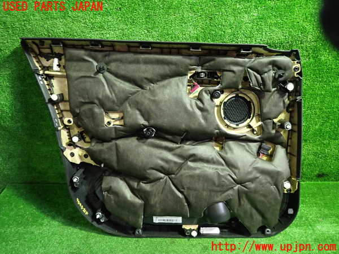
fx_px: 245
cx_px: 170
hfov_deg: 69.4
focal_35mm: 25
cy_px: 127
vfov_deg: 54.9
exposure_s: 1/30
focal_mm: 4.5
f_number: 2
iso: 400
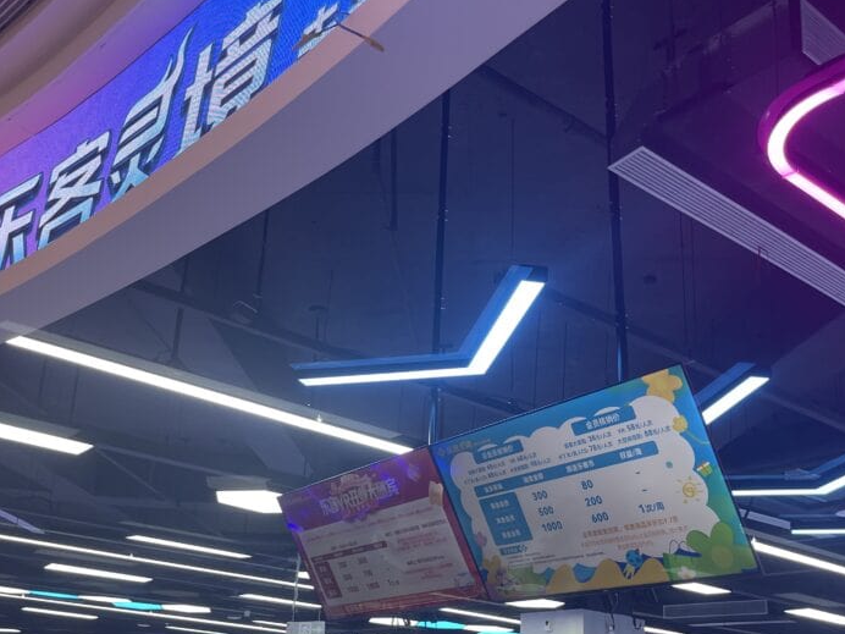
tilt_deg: +15.1
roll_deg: -4.2
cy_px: 465
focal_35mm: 37
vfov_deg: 37.8
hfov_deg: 50.0
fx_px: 903
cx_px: 370
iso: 80
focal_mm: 5.1
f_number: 1.6
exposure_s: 1/121
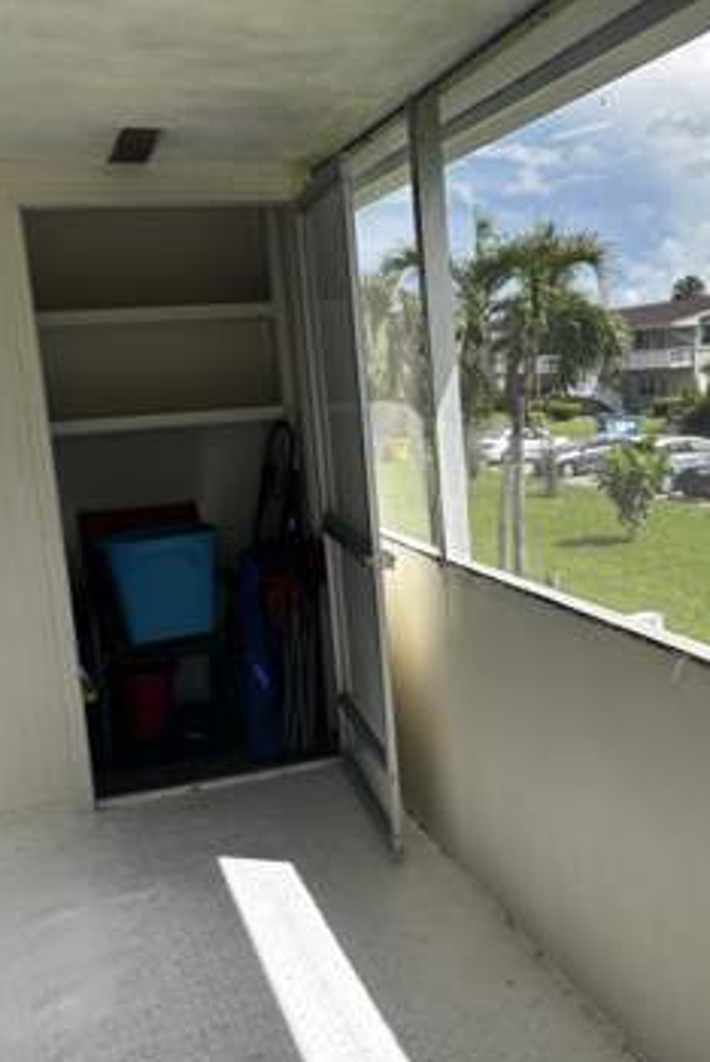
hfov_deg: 35.8
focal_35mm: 37
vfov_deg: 51.8
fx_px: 1092
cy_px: 529
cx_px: 452
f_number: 1.6
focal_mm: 5.96
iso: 50
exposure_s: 1/1437
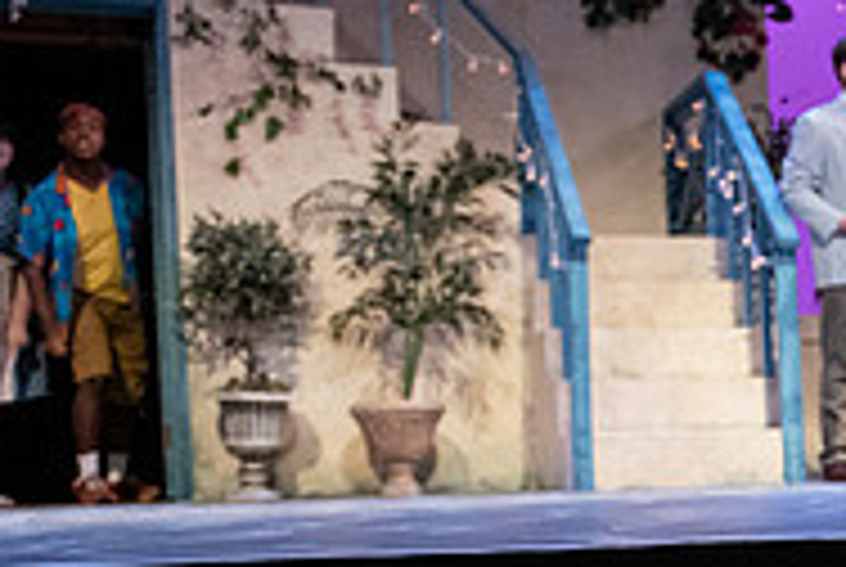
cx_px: 1058
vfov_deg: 18.0
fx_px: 1742
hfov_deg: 24.3
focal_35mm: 74
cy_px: 569
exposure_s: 1/320
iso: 4000
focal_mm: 24
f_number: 2.8
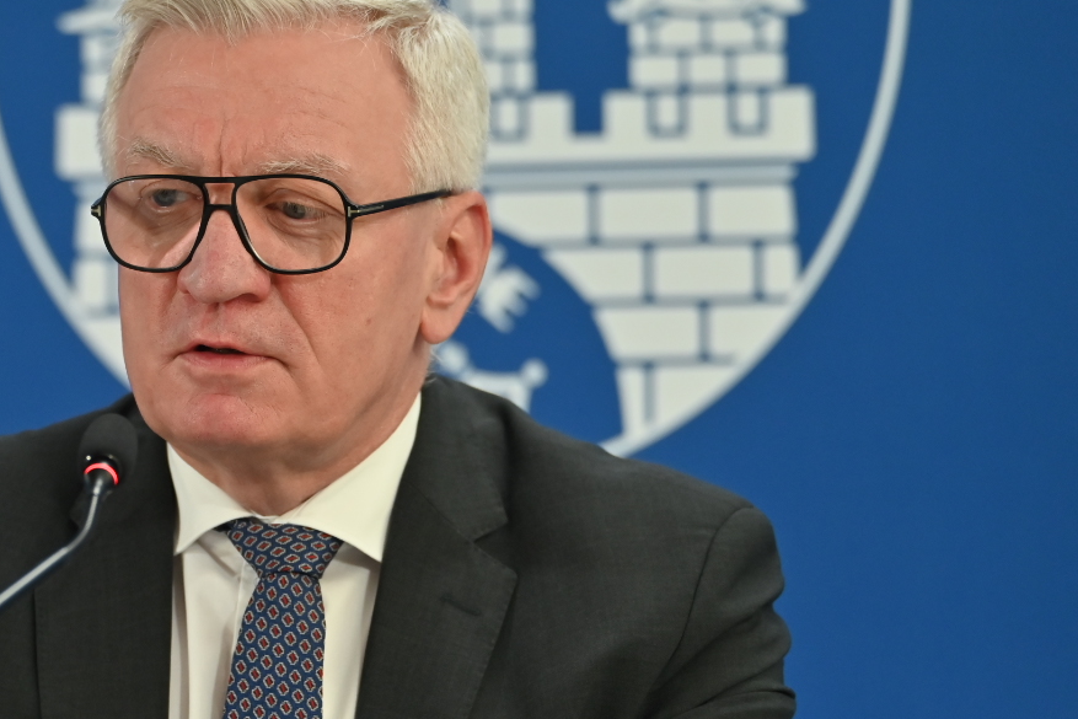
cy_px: 498
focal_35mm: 194
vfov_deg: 7.1
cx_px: 130
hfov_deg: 10.5
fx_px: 5810
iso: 900
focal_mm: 105
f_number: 2.8
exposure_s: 1/200
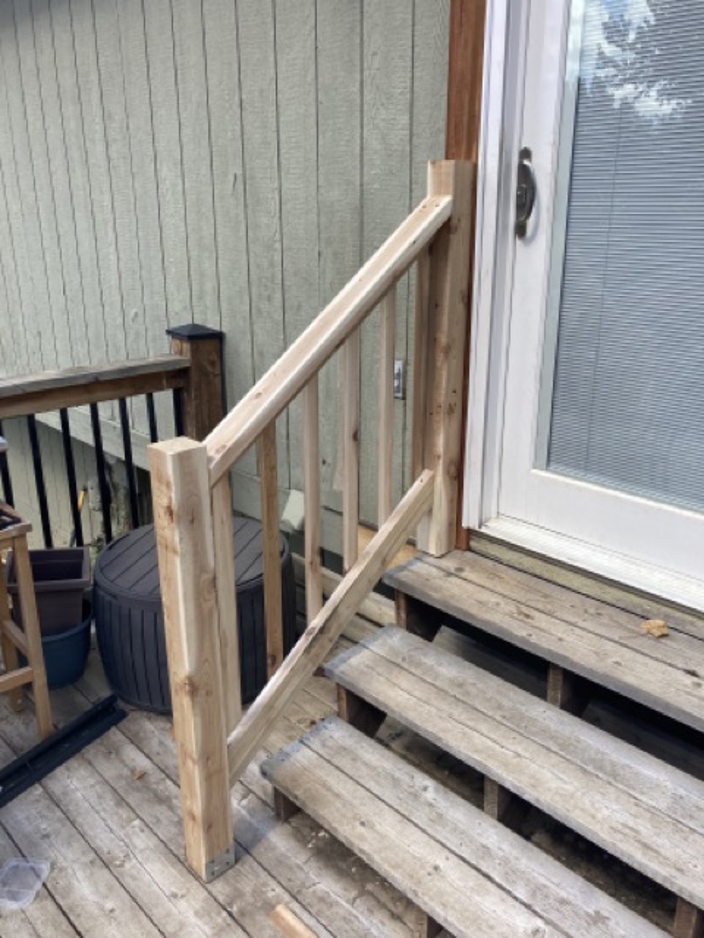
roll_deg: -2.2
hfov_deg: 49.7
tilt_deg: -15.0
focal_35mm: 28
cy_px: 469
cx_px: 352
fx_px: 759
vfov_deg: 63.4
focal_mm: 3.99
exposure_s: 1/631
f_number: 1.8
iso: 20
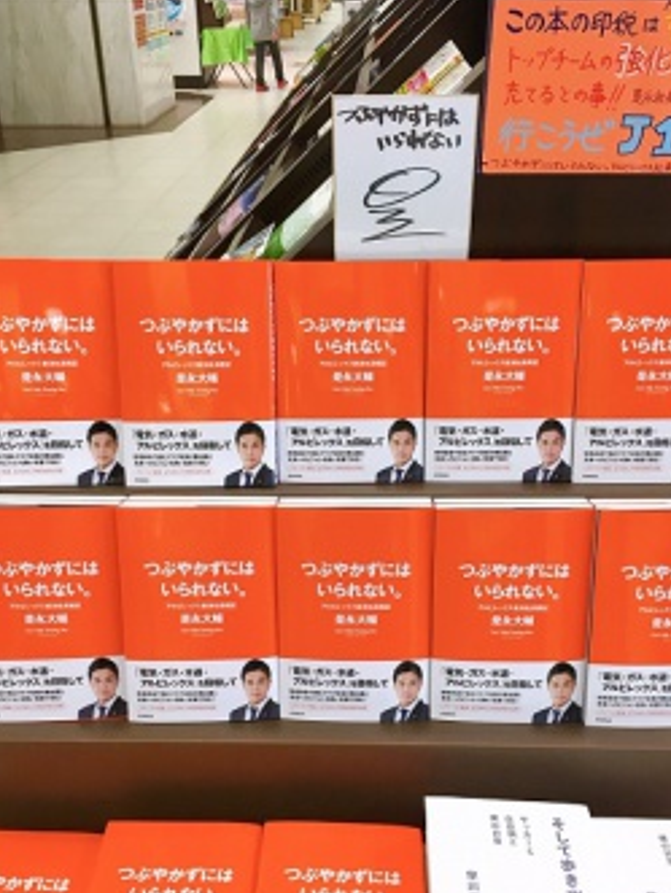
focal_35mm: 35
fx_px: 903
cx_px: 348
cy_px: 521
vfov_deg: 52.3
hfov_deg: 40.8
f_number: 2.2
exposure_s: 1/30
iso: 32
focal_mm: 4.15
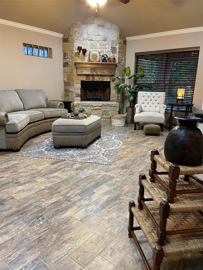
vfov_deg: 67.3
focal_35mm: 26
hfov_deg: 53.1
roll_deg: -0.6
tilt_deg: -14.9
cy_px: 135
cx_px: 102
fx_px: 203
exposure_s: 1/60
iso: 400
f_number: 1.6
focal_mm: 5.1
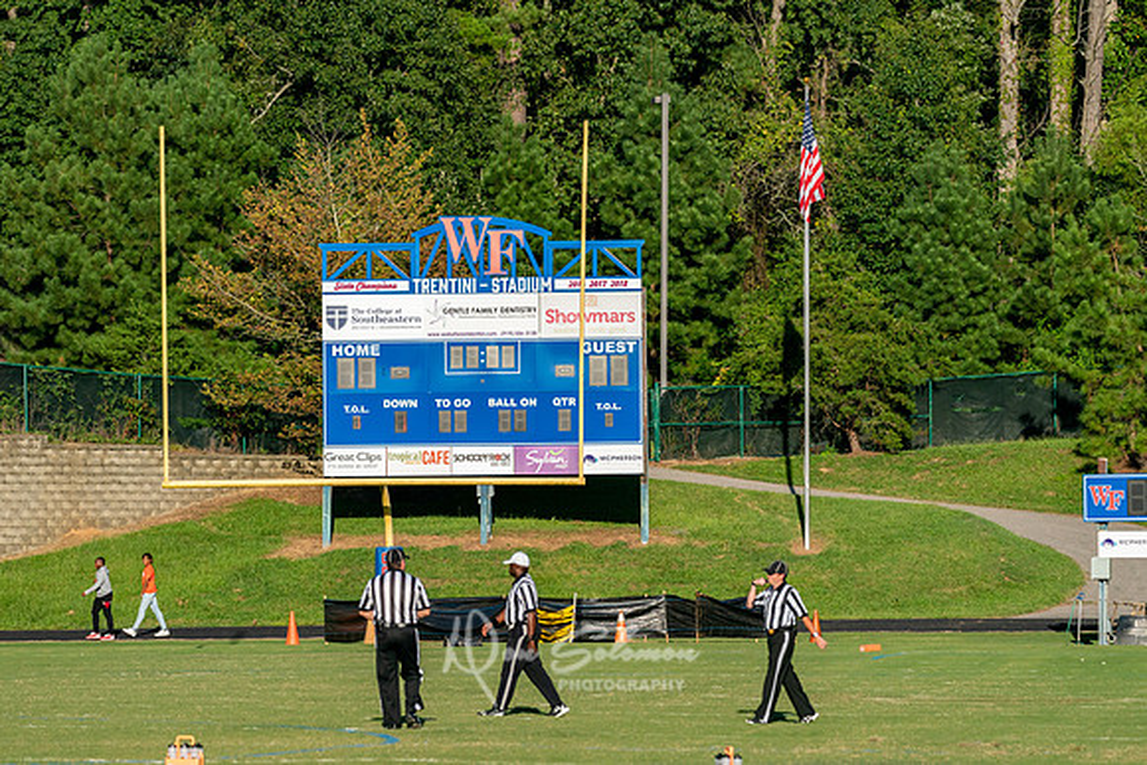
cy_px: 382
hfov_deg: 10.2
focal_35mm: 202
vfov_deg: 6.8
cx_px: 574
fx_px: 6446
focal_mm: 200
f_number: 5.6
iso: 800
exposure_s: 1/6400
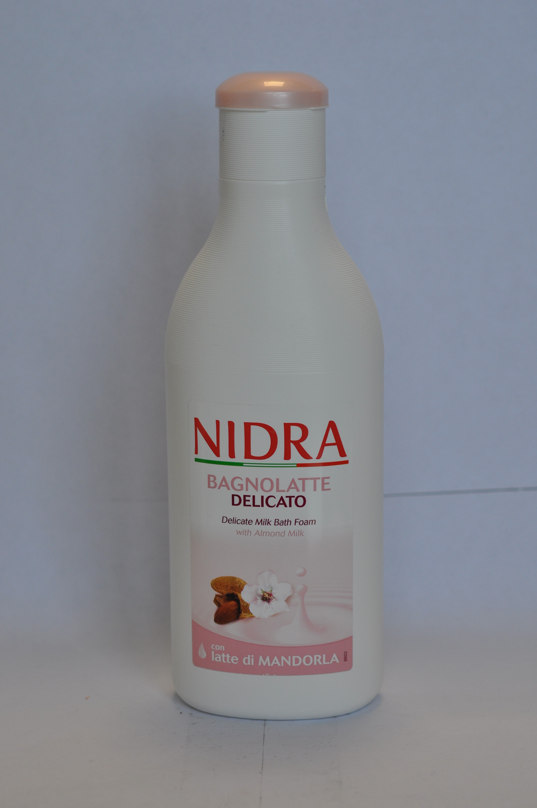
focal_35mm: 90
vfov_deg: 22.6
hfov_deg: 15.2
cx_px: 268
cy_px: 404
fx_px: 2019
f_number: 4.5
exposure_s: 1/320
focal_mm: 60
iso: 400
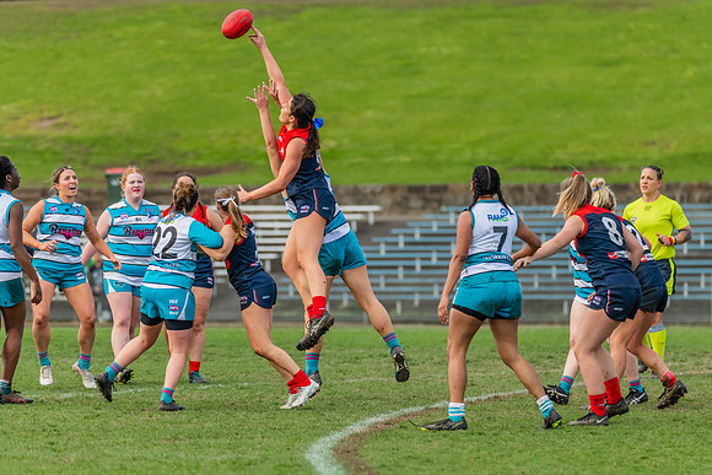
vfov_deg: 3.8
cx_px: 364
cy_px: 237
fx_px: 7204
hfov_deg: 5.7
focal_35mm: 364
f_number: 6
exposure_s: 1/1600
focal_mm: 350
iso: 1000
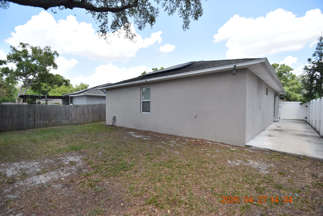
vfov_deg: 77.3
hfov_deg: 100.4
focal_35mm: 15
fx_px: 135
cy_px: 108
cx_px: 162
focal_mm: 10
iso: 800
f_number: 3.5
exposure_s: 1/4000
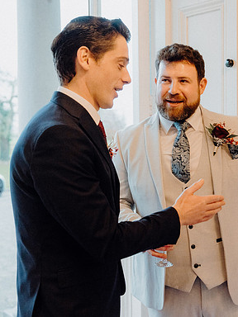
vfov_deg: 31.7
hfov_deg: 23.4
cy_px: 158
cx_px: 212
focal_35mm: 61
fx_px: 559
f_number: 3.5
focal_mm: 42
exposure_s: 1/200
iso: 4000
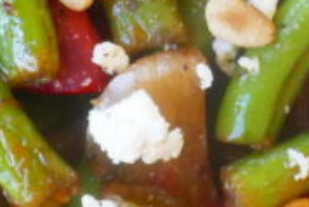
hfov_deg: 7.6
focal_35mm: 269
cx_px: -9
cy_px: 43
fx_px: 2311
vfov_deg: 5.1
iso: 1600
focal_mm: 14.6
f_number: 8
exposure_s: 1/60
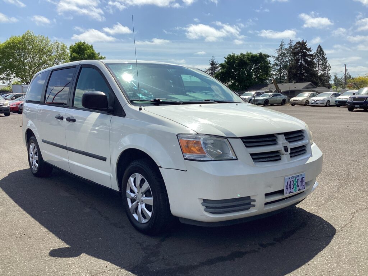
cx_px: 184
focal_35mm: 31
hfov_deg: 58.4
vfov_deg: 45.4
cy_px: 138
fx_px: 330
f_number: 2.4
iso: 25
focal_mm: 3.3
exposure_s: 1/1988
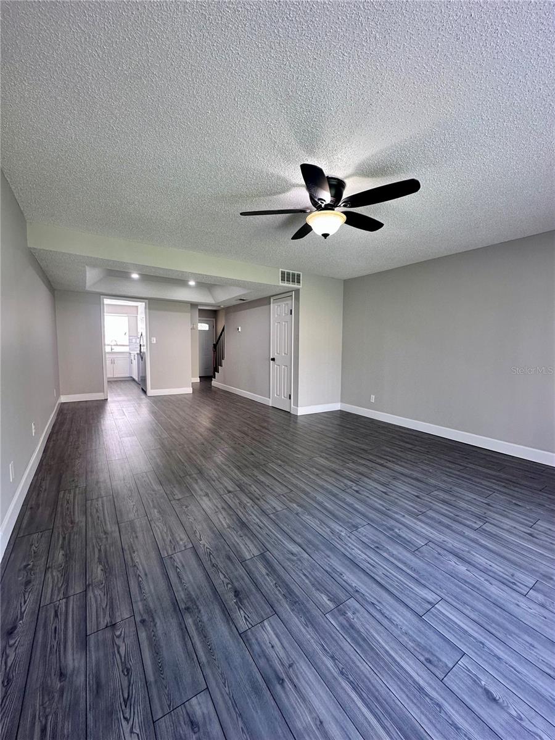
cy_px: 370
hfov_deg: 85.7
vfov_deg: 102.1
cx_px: 278
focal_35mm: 14
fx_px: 299
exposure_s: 1/120
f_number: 2.2
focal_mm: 2.22
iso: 160
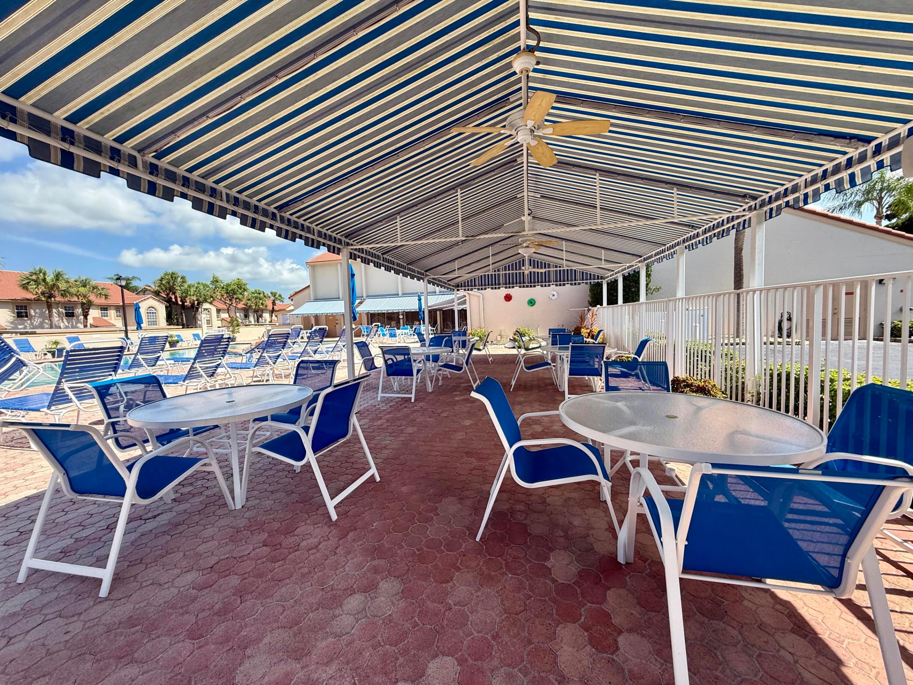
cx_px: 456
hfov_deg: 102.1
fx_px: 369
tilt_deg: -1.5
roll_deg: +2.6
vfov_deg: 85.7
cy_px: 342
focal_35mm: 14
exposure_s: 1/970
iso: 50
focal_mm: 2.22
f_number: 2.2
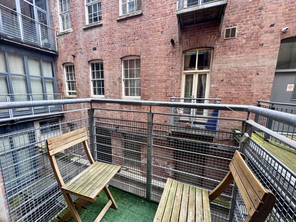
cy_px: 111
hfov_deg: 102.1
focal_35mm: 14
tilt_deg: -8.9
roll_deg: -0.1
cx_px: 148
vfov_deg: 85.7
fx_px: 120
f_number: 2.2
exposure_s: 1/99
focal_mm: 2.22
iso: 64
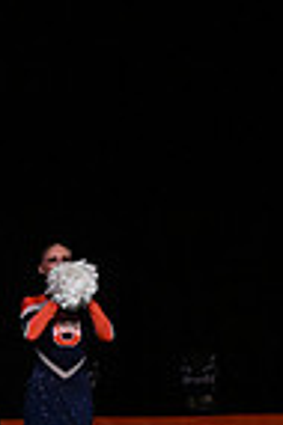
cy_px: 428
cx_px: -566
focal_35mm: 259
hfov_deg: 5.0
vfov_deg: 7.9
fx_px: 3061
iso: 6400
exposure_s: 1/1000
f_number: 4
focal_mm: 43
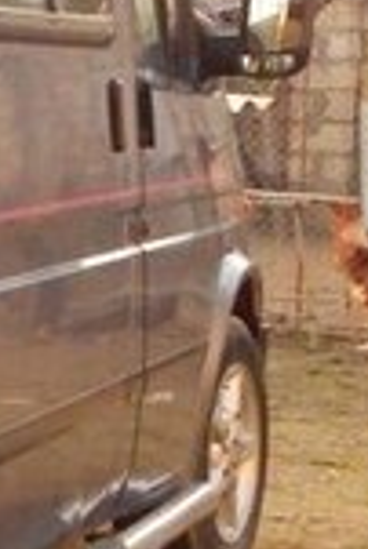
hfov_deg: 7.2
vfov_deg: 11.9
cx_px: -649
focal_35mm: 173
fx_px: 2646
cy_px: 202
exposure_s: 1/1000
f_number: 3.4
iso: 1600
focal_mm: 6.8
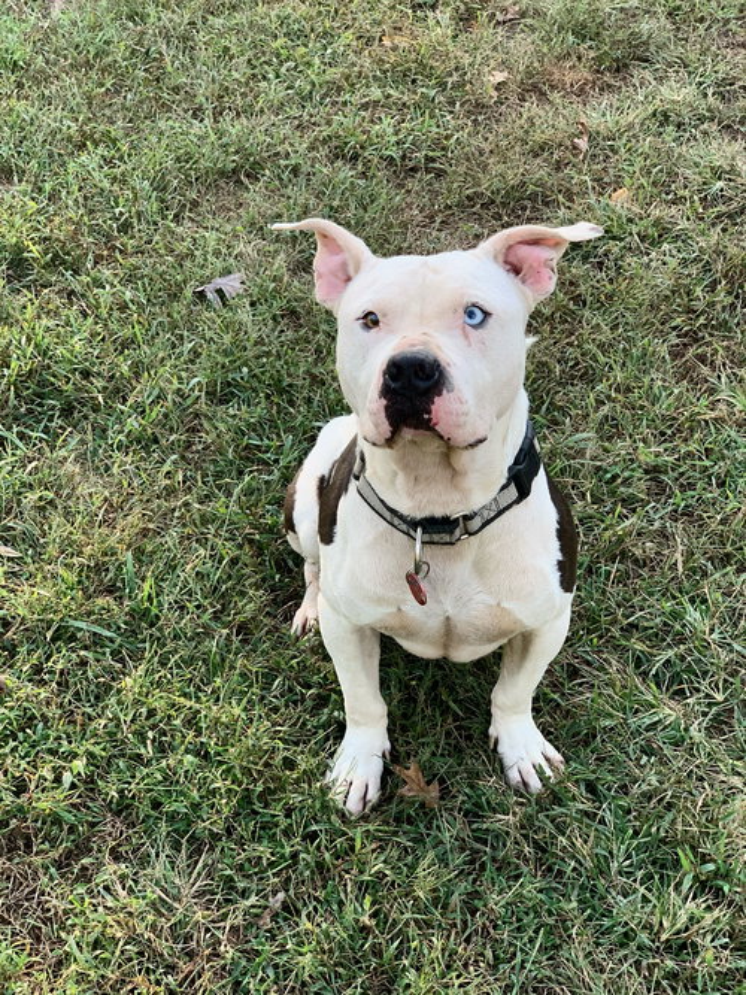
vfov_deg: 36.8
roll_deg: +1.0
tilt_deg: -43.1
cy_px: 498
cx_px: 373
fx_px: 1495
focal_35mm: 52
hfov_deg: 28.0
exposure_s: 1/122
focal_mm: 6
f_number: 2.4
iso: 64
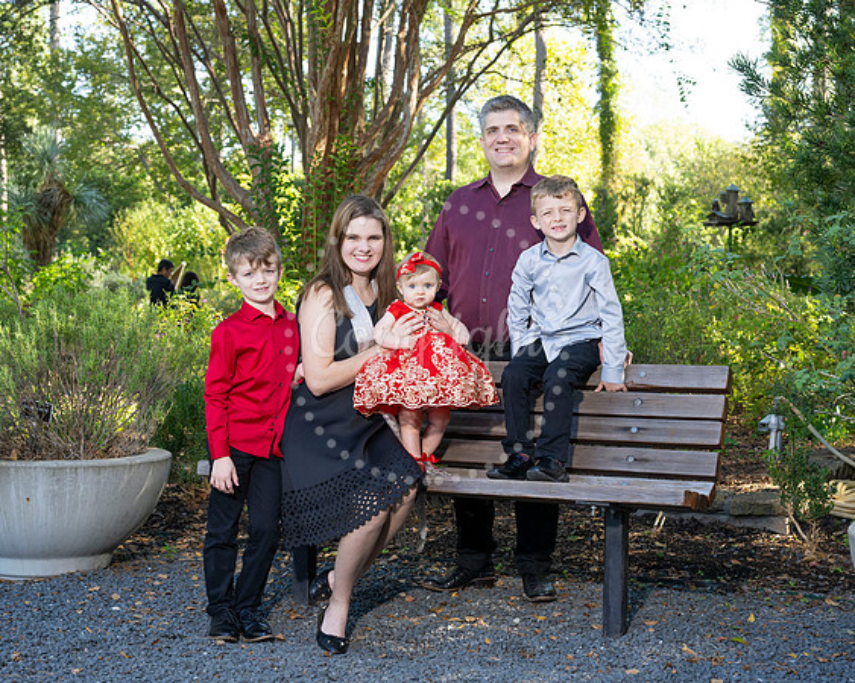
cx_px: 409
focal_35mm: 60
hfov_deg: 31.3
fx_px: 1528
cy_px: 348
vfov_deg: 25.2
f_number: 5.6
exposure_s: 1/160
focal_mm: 52
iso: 320
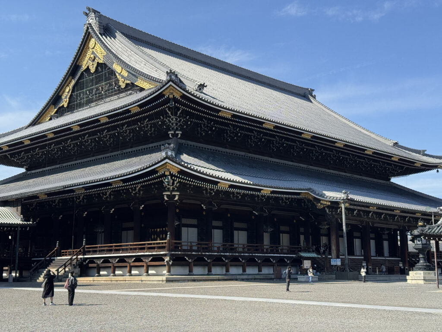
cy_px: 166
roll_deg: -1.2
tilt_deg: +7.3
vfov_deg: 30.3
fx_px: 613
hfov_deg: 39.7
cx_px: 221
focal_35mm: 48
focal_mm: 6.76
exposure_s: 1/2833
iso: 64
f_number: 1.78
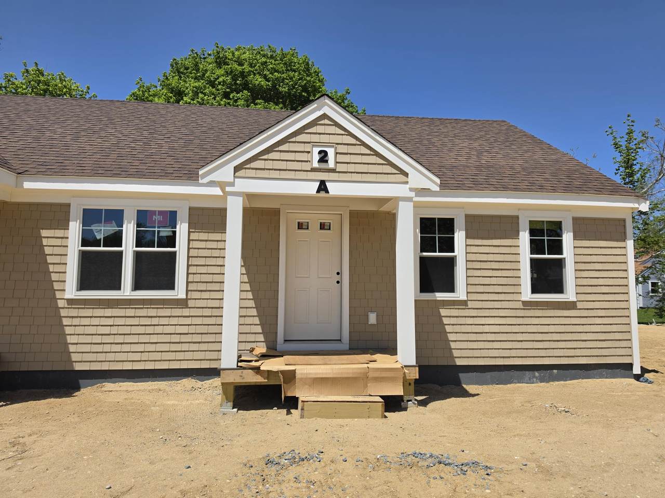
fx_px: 442
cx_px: 332
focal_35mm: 23
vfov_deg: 58.9
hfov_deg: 73.9
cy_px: 249
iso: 50
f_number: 1.4
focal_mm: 6.5
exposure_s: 1/7939
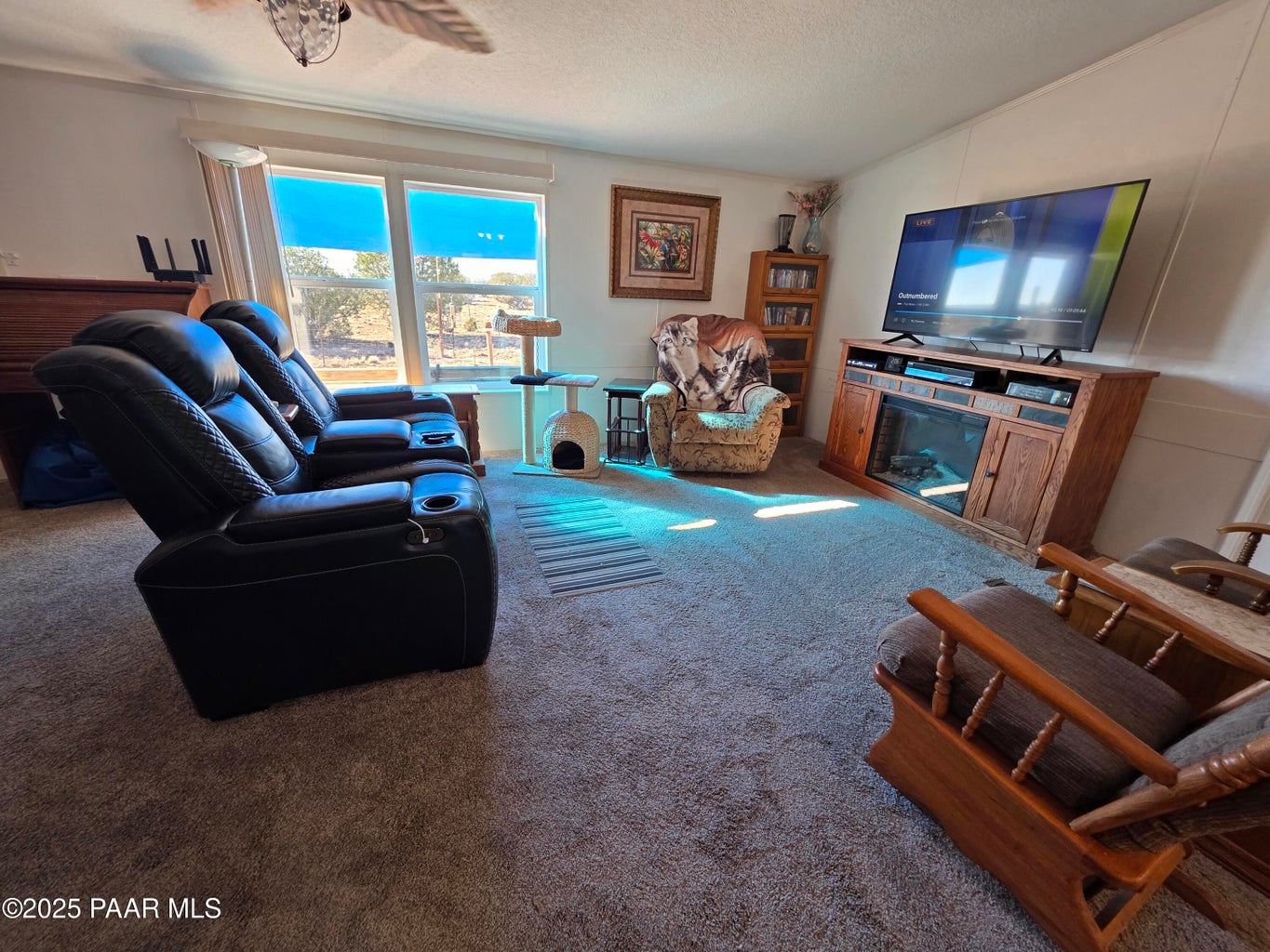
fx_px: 477
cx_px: 635
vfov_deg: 89.9
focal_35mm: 13
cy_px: 476
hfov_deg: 106.2
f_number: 1.9
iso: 160
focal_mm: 2.2
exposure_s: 1/120
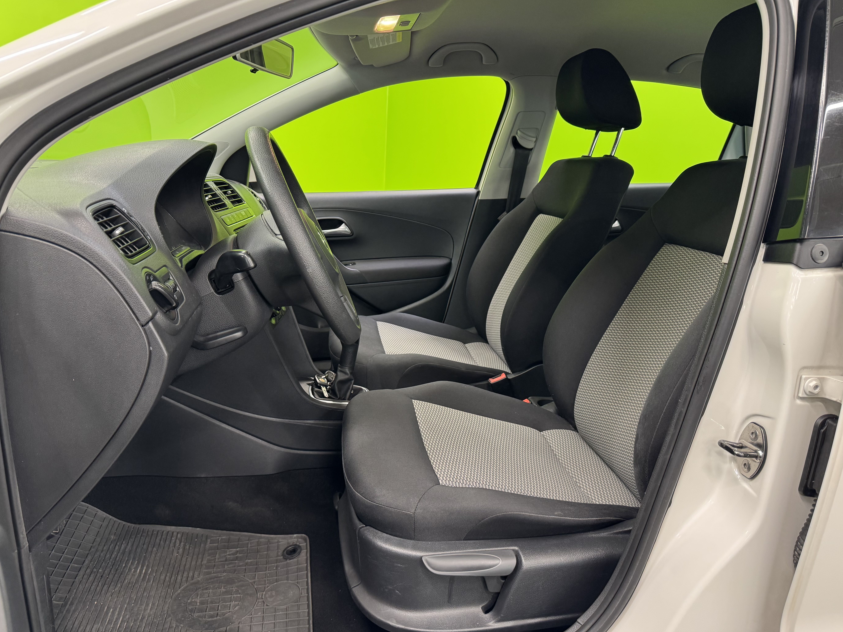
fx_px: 609
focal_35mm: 25
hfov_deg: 69.4
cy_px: 320
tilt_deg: -13.8
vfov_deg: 54.9
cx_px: 423
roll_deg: -3.3
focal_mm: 6.76
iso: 250
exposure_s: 1/50
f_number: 1.78
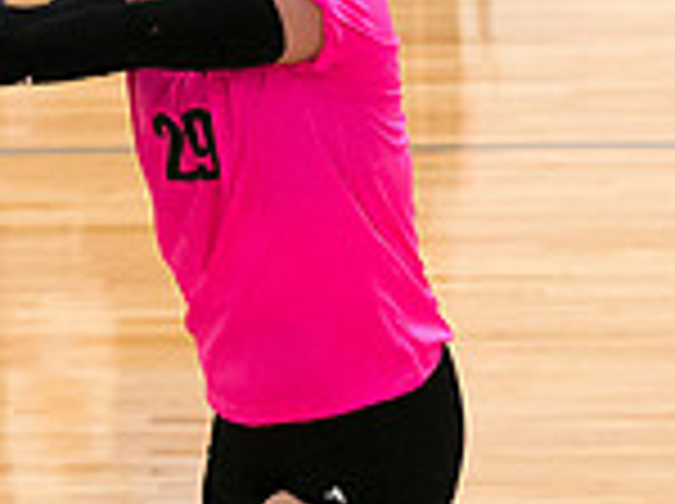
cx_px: 237
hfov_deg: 3.6
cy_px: 52
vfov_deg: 2.7
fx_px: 10863
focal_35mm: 558
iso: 3200
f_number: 2.8
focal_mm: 92
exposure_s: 1/1000
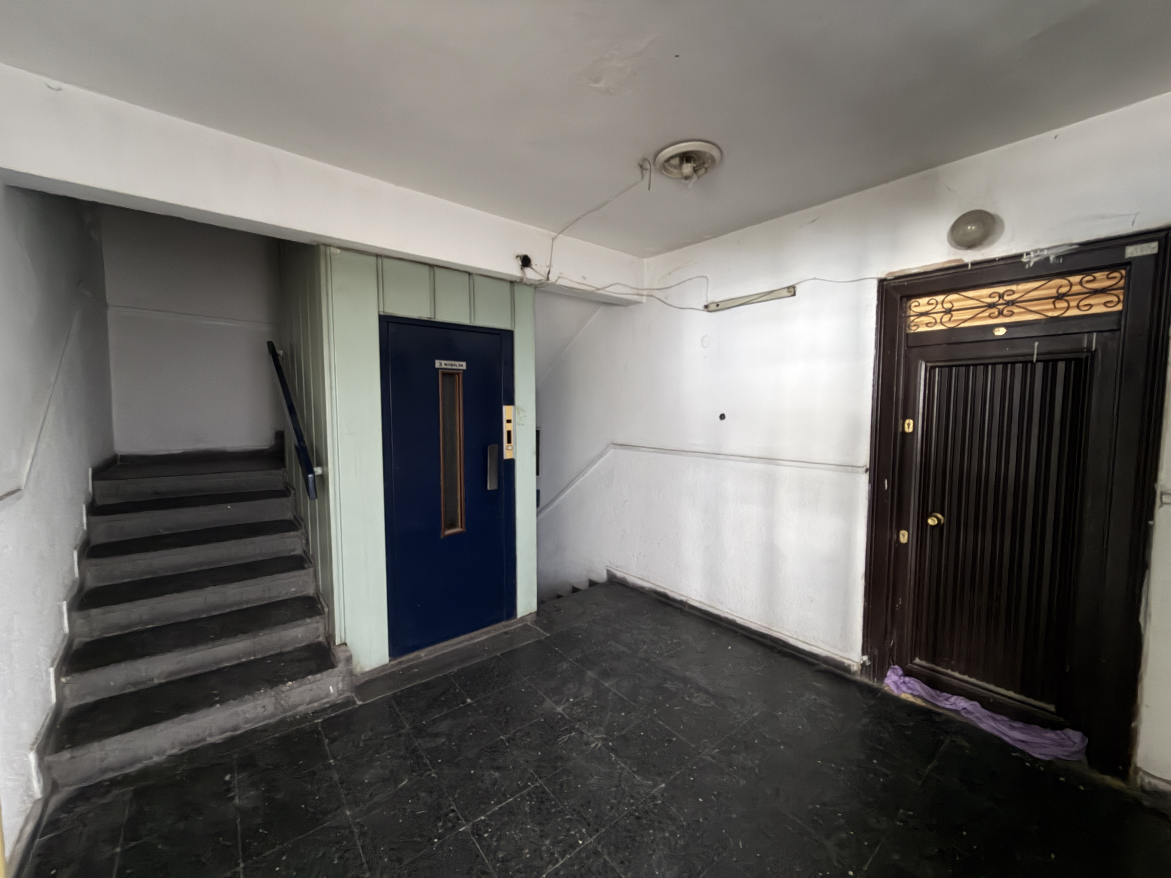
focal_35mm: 14
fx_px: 474
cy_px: 439
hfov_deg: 102.1
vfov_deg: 85.7
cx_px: 586
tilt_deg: -4.7
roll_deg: +0.1
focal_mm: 2.22
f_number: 2.2
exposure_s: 1/2
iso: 640
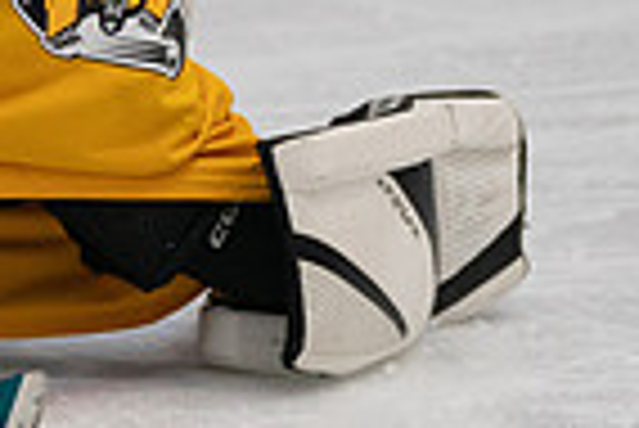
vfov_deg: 1.6
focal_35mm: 875
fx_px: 15547
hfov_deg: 2.4
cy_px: -322
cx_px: -227
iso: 2500
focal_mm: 166
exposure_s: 1/2000
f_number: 3.2
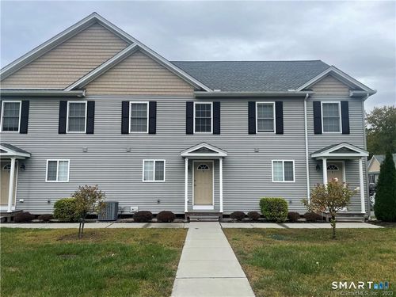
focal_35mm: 26
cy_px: 148
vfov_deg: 53.1
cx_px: 198
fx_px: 297
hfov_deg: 67.3
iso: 32
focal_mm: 4.2
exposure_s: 1/1667
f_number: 1.6
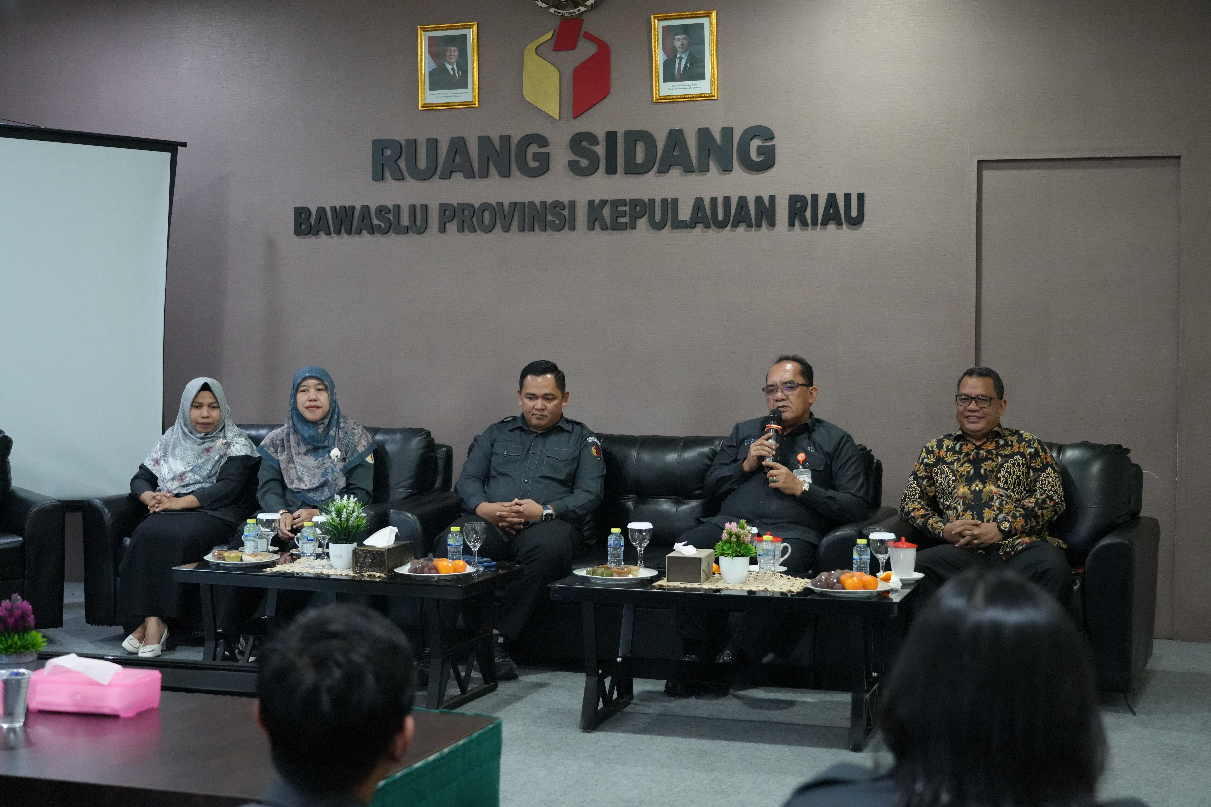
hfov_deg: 41.9
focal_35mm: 47
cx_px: 606
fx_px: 1581
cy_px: 404
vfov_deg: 28.6
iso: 8000
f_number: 4
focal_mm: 47
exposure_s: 1/160
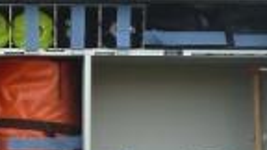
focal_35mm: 212
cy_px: 222
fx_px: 1501
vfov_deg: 5.7
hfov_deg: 10.1
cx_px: 71
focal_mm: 6.9
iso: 80
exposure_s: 1/60
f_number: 3.7
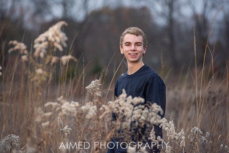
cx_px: 116
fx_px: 1293
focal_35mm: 203
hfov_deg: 10.1
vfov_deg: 6.8
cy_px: 76
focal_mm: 200
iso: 640
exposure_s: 1/250
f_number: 5
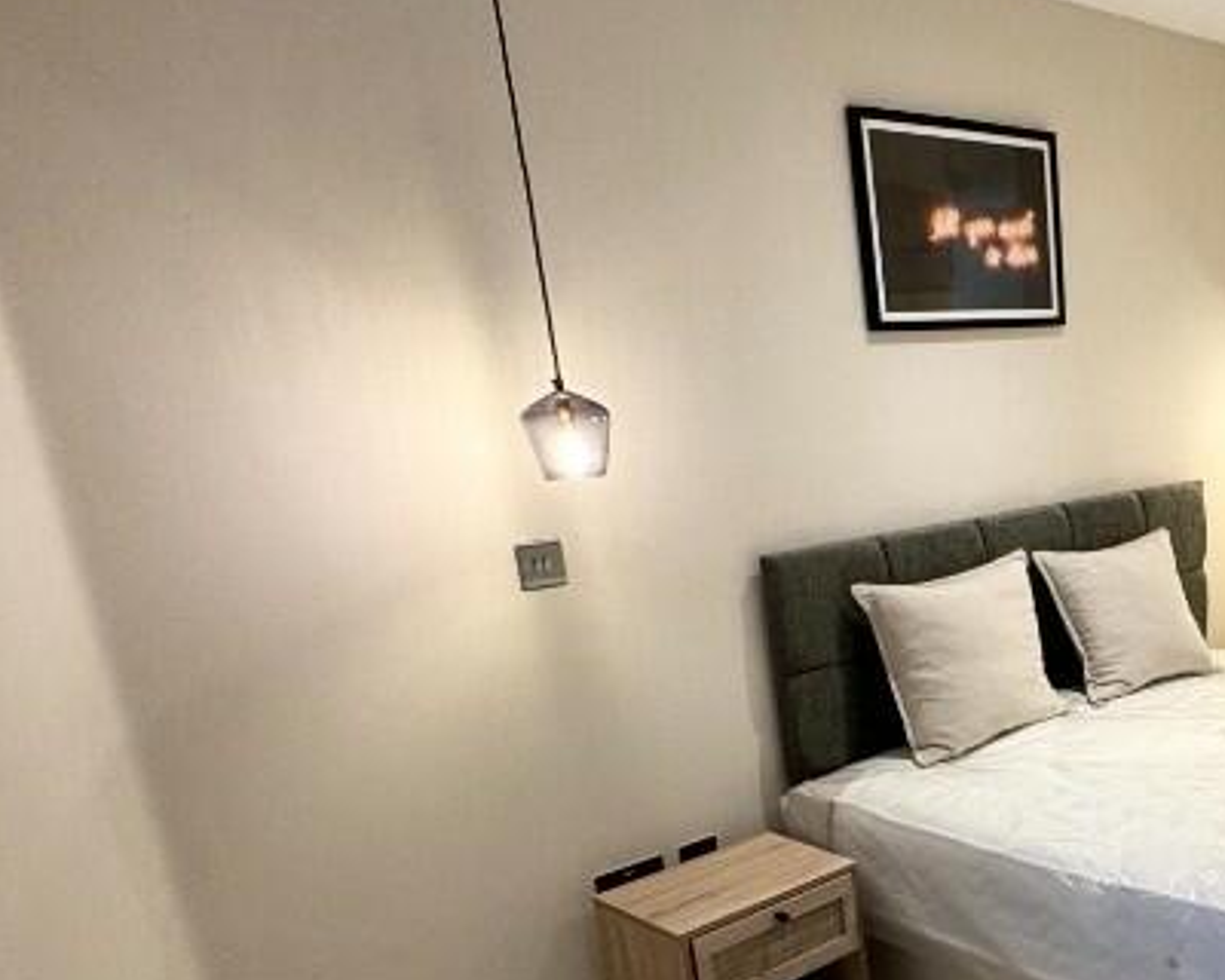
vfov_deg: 40.9
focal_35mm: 35
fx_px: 1269
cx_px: 1145
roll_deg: +1.7
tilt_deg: -17.4
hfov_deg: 45.7
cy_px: 747
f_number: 2.2
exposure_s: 1/50
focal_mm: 2.22
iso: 160
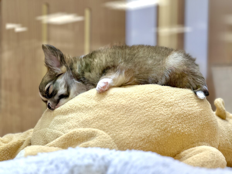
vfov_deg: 19.1
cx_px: 116
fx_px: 516
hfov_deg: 25.3
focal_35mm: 77
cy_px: 87
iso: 125
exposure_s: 1/121
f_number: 2.8
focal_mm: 9
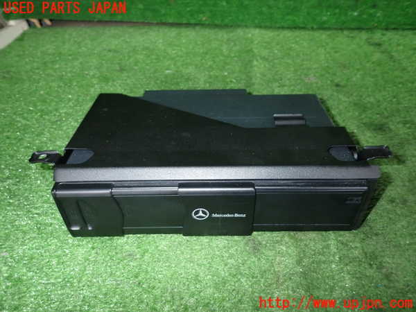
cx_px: 208
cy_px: 156
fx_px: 300
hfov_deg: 69.4
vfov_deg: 54.9
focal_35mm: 25
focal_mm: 4.5
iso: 200
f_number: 5.6
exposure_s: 1/30
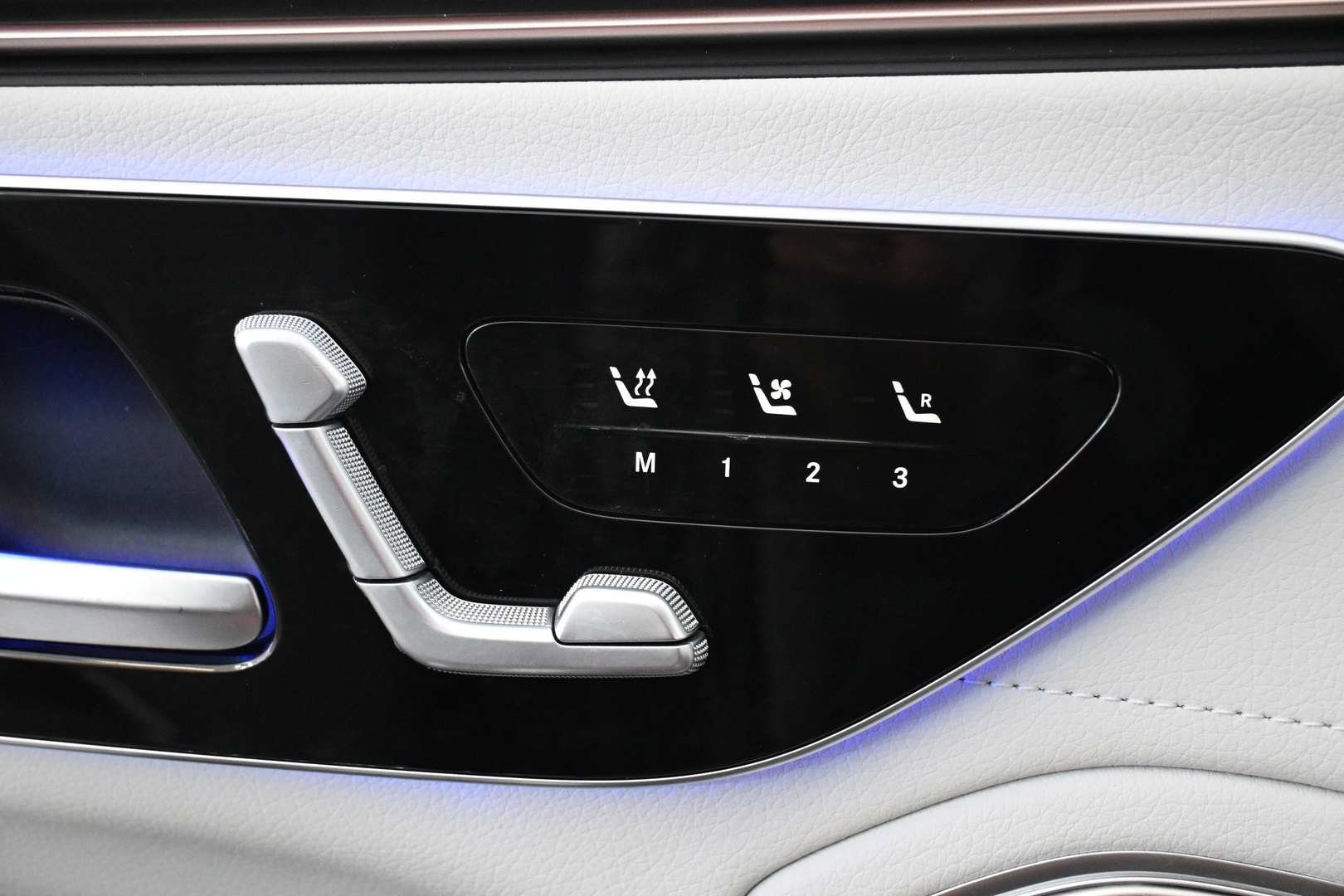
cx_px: 672
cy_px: 448
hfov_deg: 47.2
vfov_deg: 32.4
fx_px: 1540
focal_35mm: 41
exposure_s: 1/50
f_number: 4.5
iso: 4000
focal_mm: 27.5
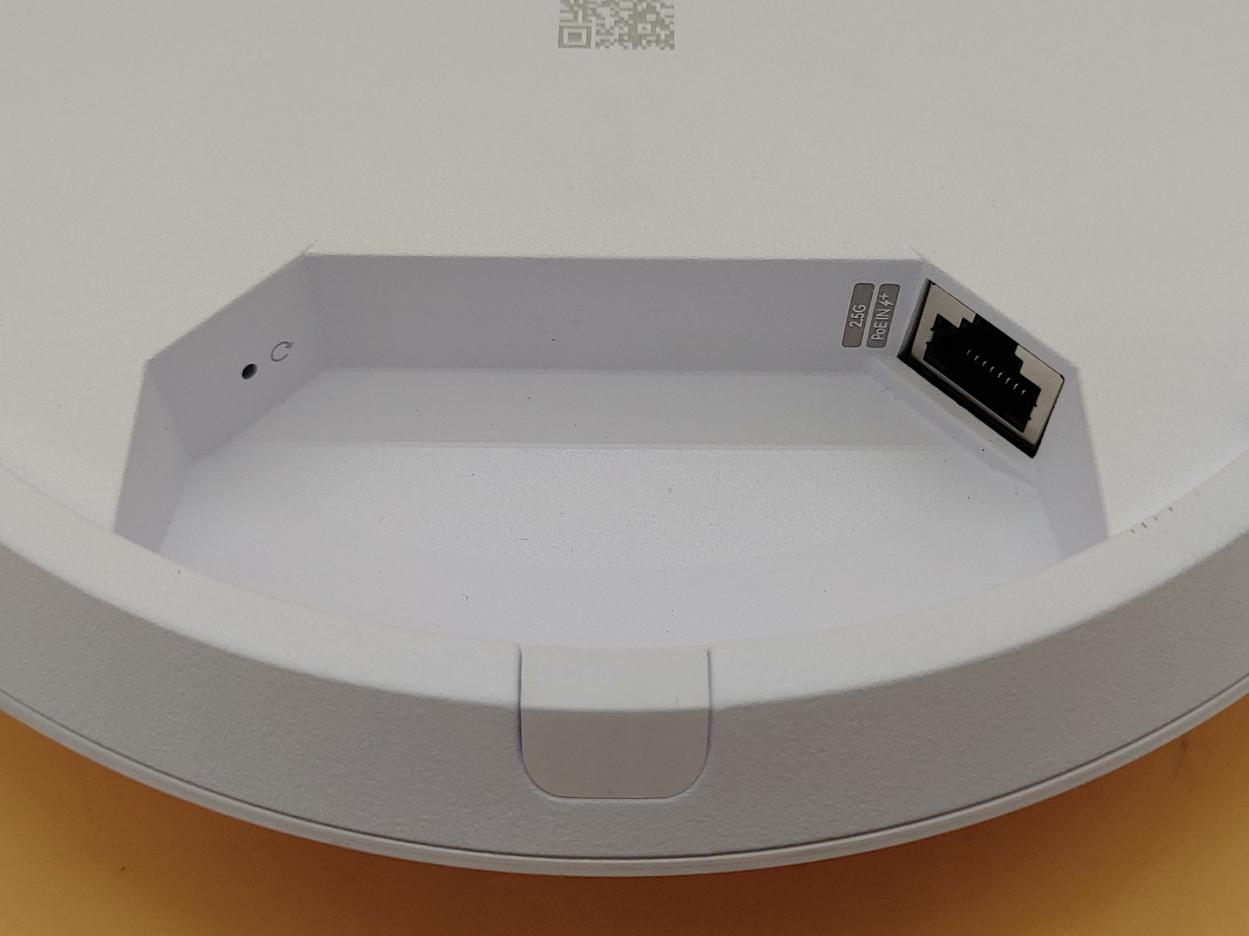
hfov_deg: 45.8
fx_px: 1479
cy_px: 468
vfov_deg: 35.1
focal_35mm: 41
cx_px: 624
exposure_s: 1/181
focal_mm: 4.36
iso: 50
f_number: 1.8
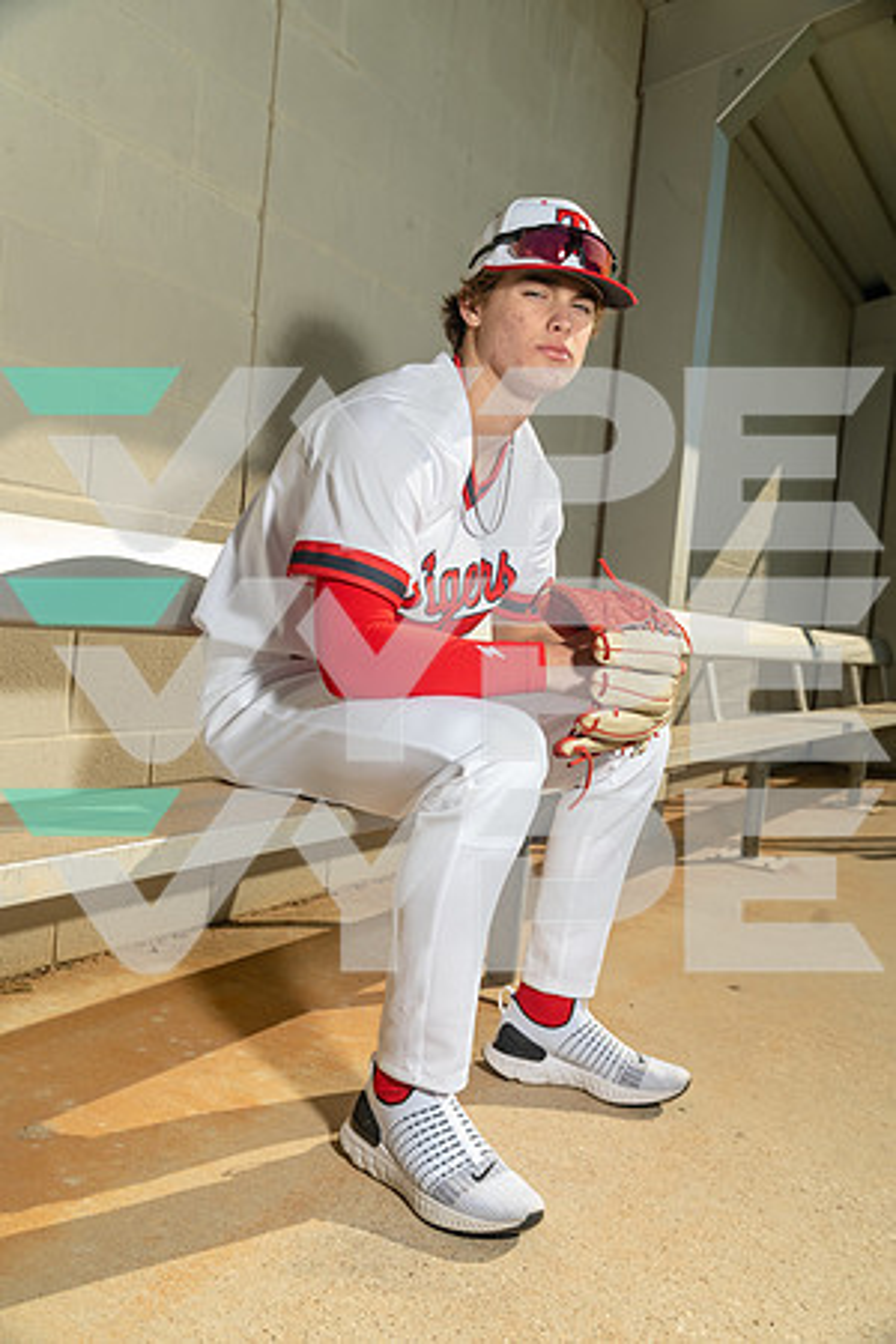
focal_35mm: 31
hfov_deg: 42.3
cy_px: 672
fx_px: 1157
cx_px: 448
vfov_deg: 60.3
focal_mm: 31
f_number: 5.6
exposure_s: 1/200
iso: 500
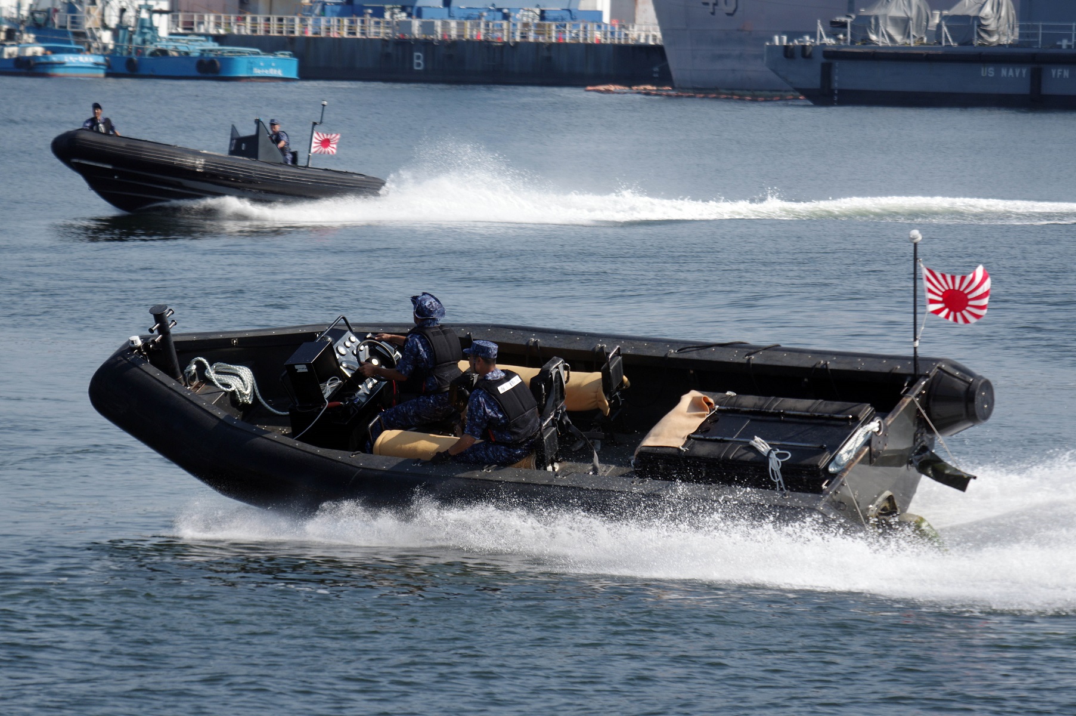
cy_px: 358
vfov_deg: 4.8
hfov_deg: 7.2
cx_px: 538
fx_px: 8510
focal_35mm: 285
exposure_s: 1/800
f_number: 5.6
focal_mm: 190
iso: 200
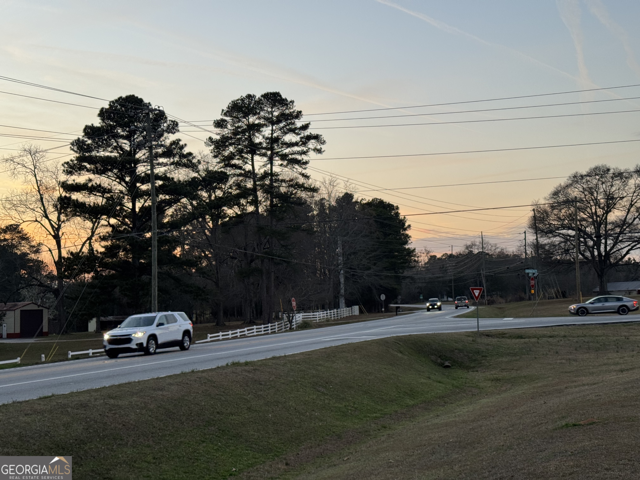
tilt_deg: +5.1
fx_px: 887
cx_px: 320
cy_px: 240
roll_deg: +0.8
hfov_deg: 39.7
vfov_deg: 30.3
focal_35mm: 48
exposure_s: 1/167
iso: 50
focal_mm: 6.76
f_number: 1.78
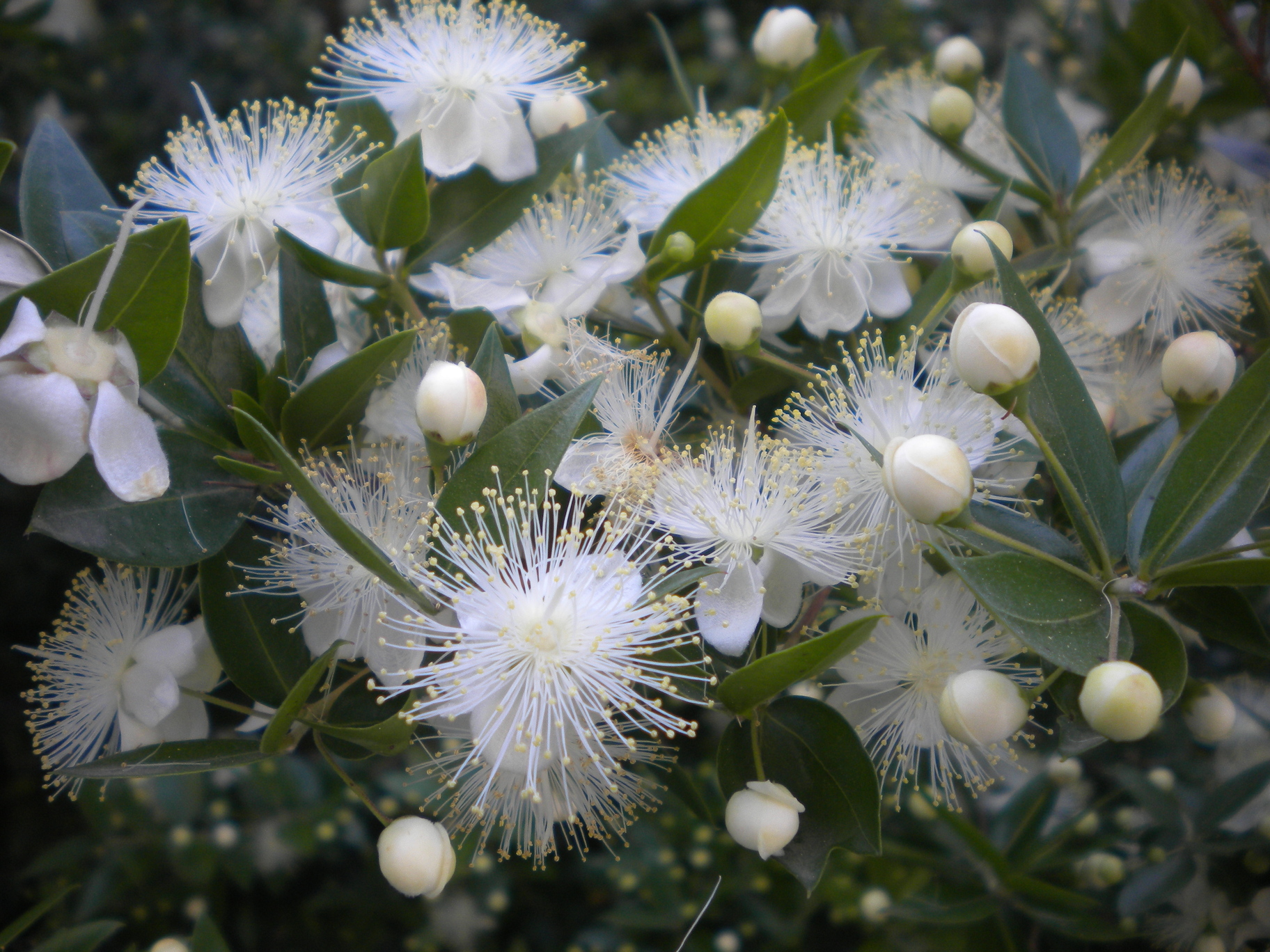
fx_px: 1284
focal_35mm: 35
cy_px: 476
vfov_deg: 40.7
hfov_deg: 52.6
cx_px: 635
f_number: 3.1
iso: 80
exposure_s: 1/158
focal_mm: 6.3
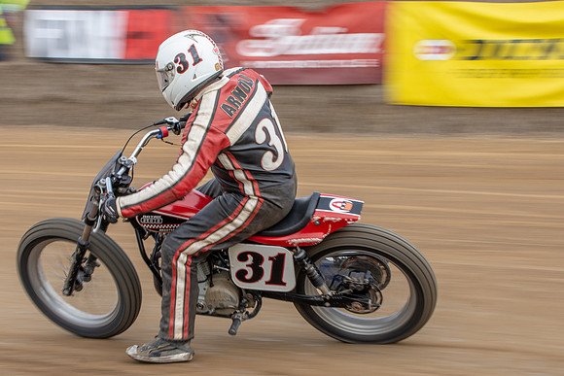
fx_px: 1786
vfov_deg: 12.0
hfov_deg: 17.9
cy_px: 191
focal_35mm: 114
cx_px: 248
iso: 200
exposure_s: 1/100
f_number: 13
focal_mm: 60
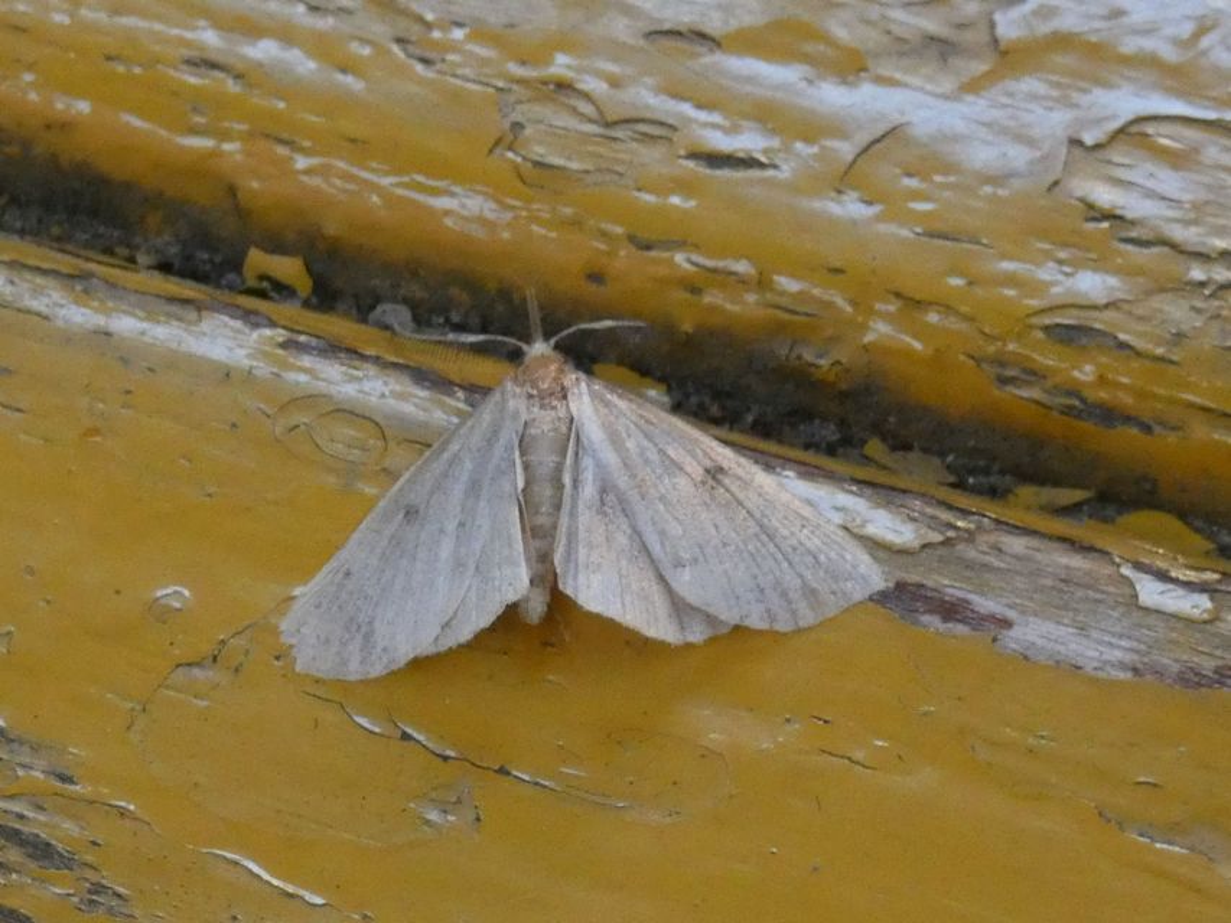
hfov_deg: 22.5
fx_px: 3094
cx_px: 616
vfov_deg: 17.0
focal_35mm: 87
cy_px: 462
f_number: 4.6
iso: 800
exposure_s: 1/80
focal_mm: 15.6
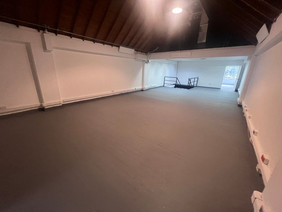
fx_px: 106
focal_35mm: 13
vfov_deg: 89.9
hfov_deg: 106.2
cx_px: 141
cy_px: 106
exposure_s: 1/60
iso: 250
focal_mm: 1.57
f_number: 1.8
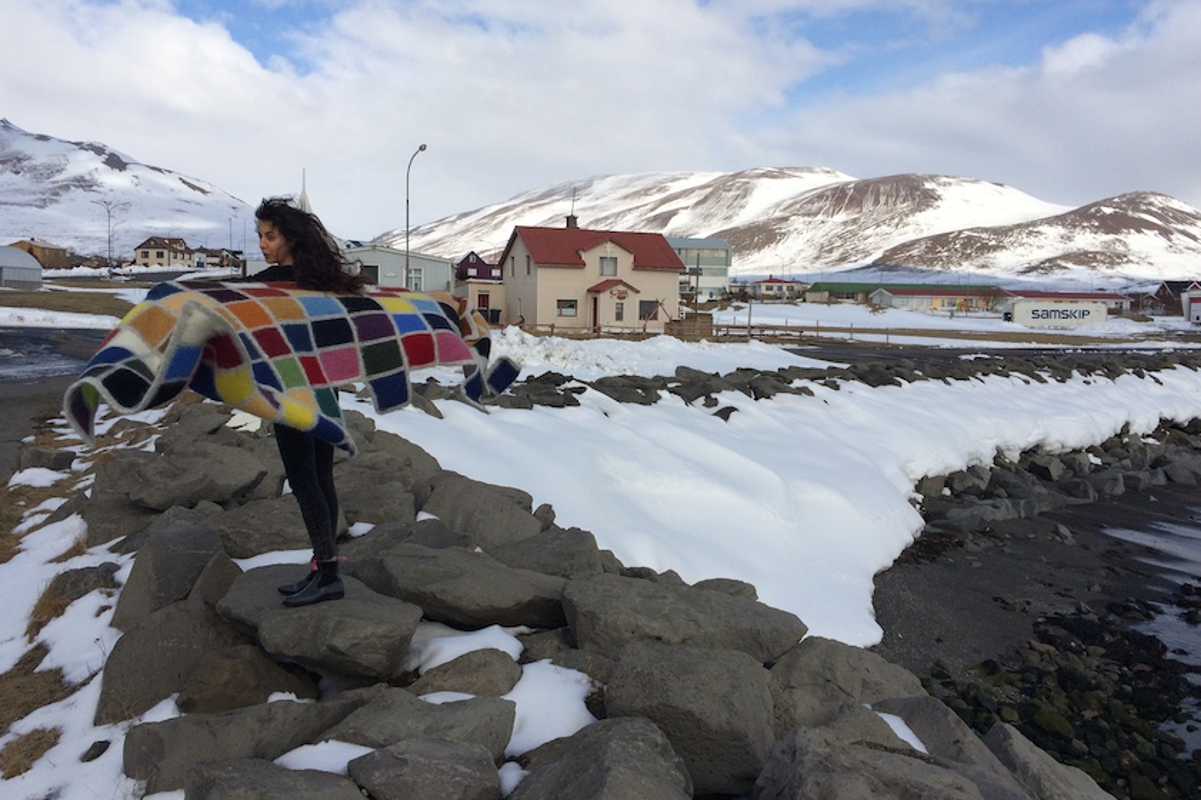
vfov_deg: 42.3
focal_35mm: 31
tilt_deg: -5.4
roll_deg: -2.6
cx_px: 586
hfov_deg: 60.3
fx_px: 1034
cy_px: 363
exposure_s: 1/3425
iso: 32
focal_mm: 4.15
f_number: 2.2
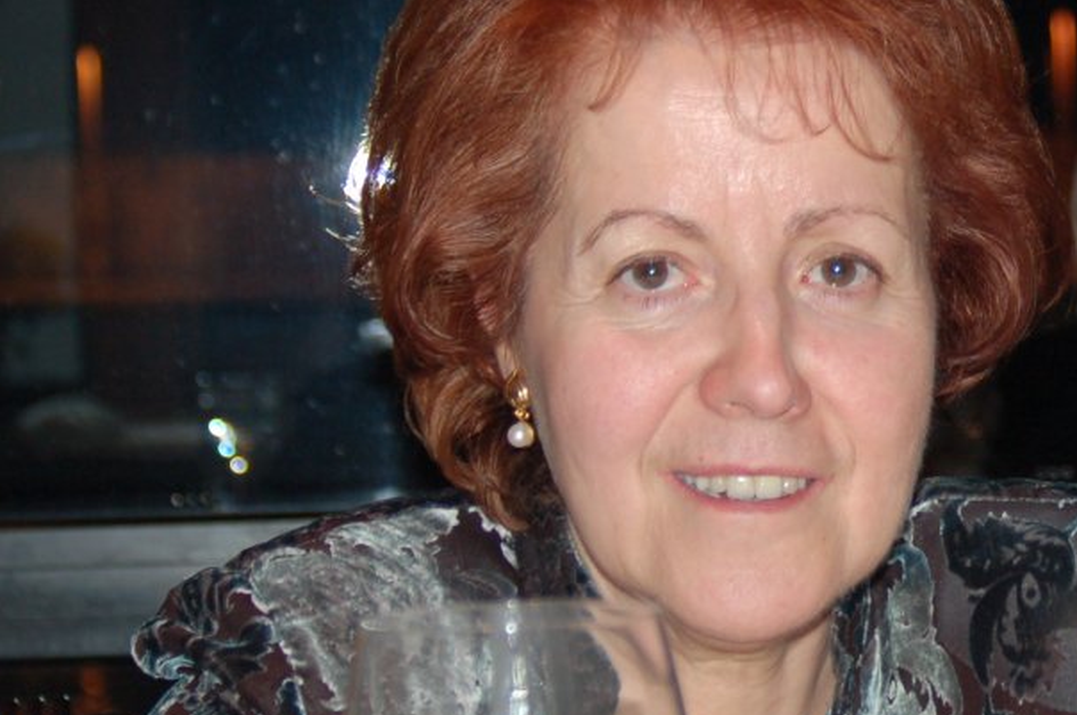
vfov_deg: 9.6
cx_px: 1311
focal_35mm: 142
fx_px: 4242
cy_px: 205
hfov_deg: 14.0
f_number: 3.8
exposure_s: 1/60
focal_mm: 38
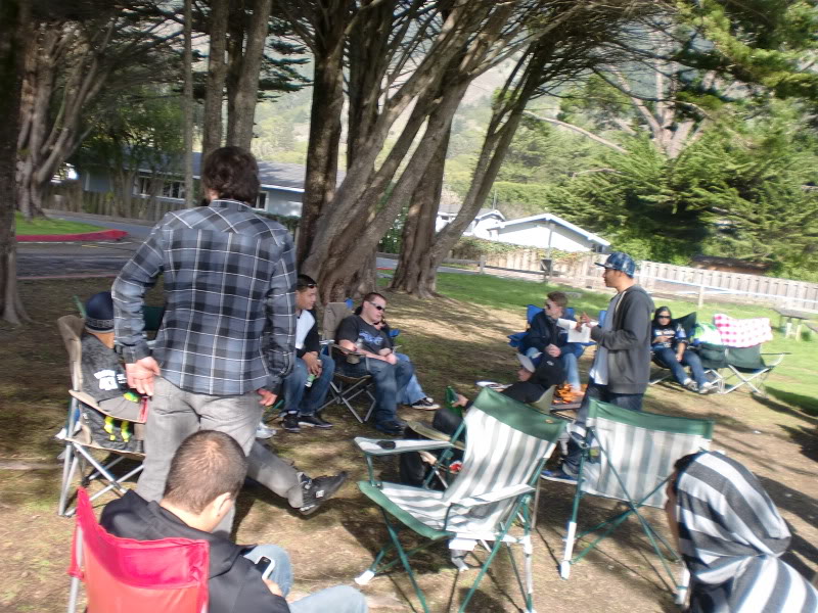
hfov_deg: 52.6
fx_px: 827
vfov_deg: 40.7
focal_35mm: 35
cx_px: 409
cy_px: 306
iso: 64
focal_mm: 6.3
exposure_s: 1/200
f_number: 3.1
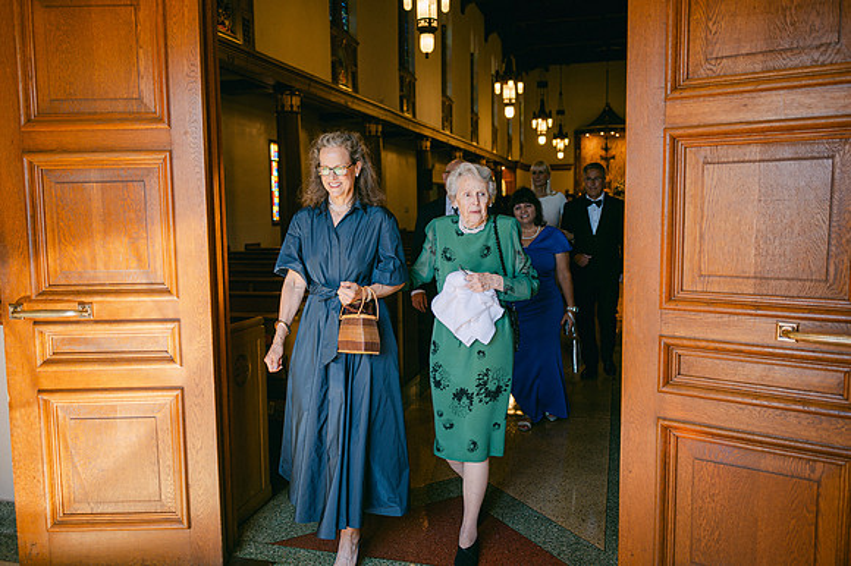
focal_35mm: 29
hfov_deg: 63.9
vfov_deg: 45.1
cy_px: 283
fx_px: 683
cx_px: 426
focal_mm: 28
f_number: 2.8
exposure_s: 1/125
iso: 125
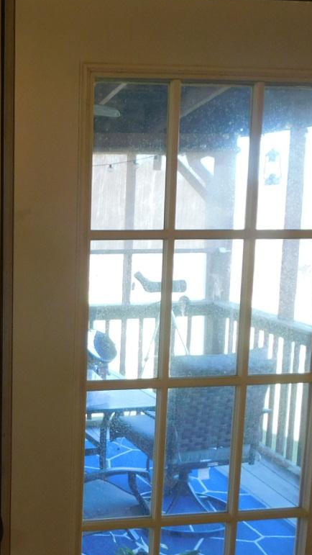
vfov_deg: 39.7
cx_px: -46
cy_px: 335
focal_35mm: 52
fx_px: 764
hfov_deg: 21.7
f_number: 3
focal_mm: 4
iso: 125
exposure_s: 1/30
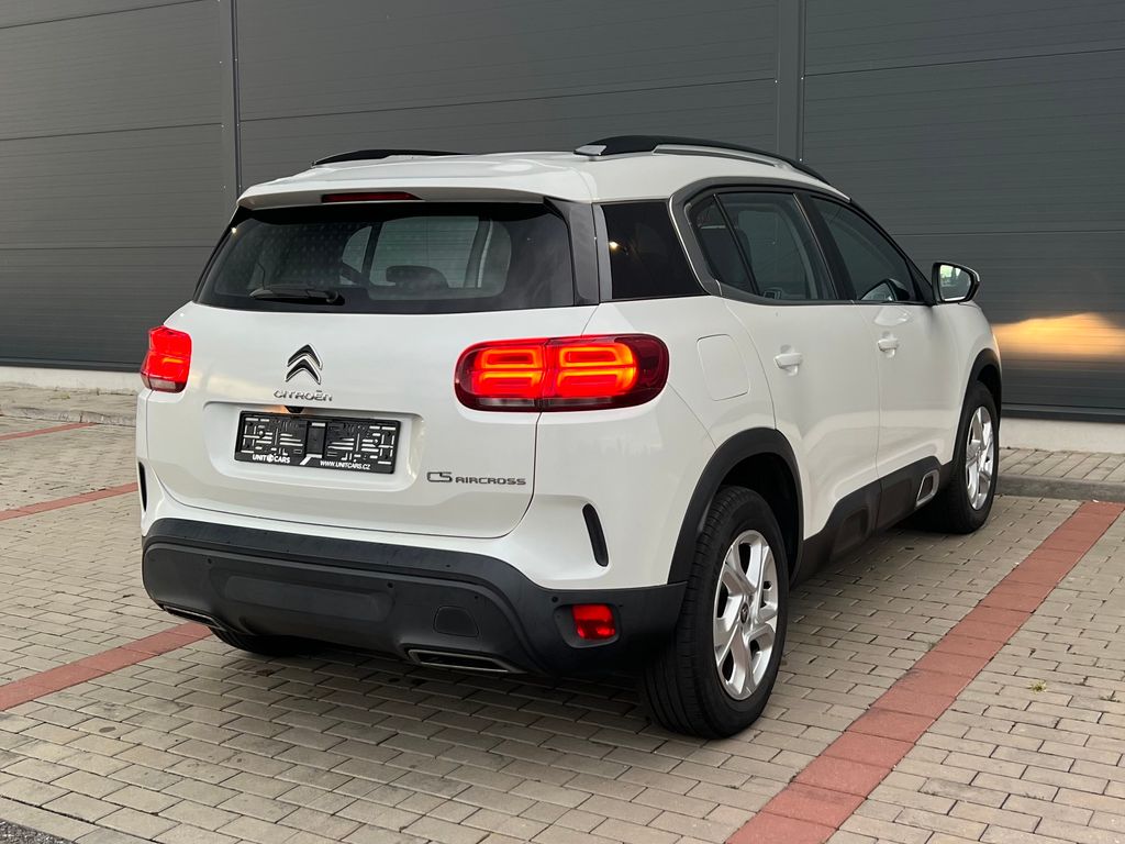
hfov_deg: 67.3
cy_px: 422
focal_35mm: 26
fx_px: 845
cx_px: 562
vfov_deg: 53.1
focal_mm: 5.7
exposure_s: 1/111
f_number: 1.5
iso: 125
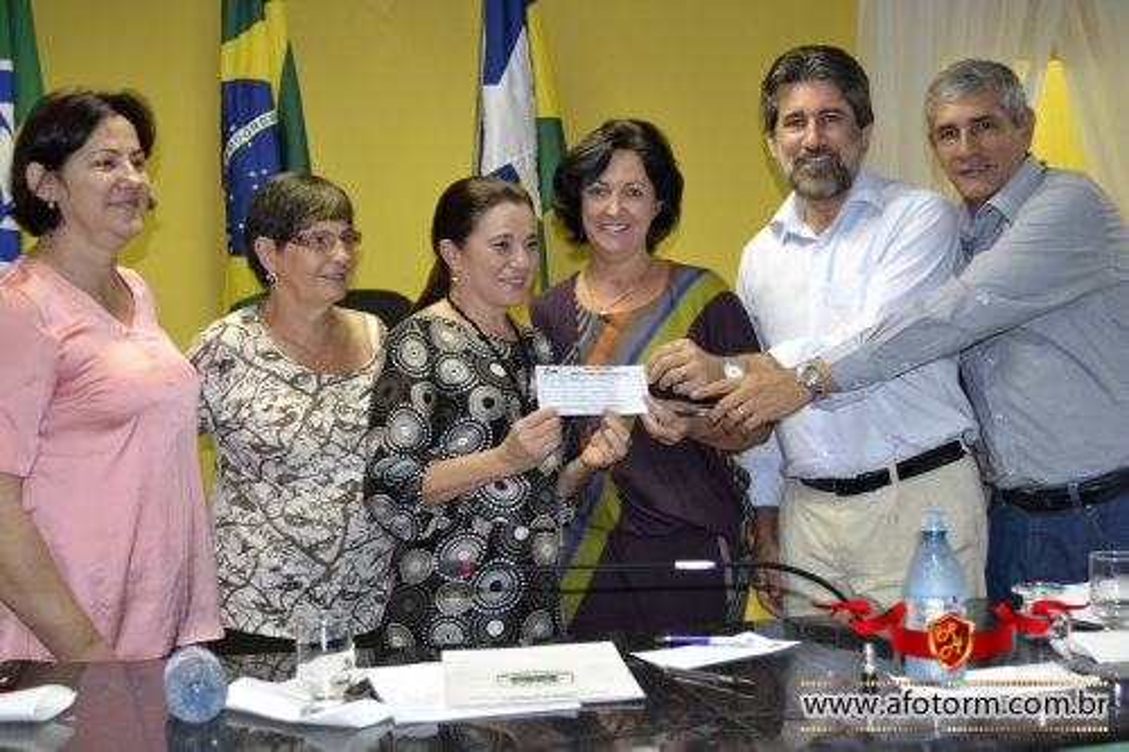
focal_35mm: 48
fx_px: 1505
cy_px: 376
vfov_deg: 28.1
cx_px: 564
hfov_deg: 41.1
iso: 2200
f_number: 4.8
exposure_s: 1/60
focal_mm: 32
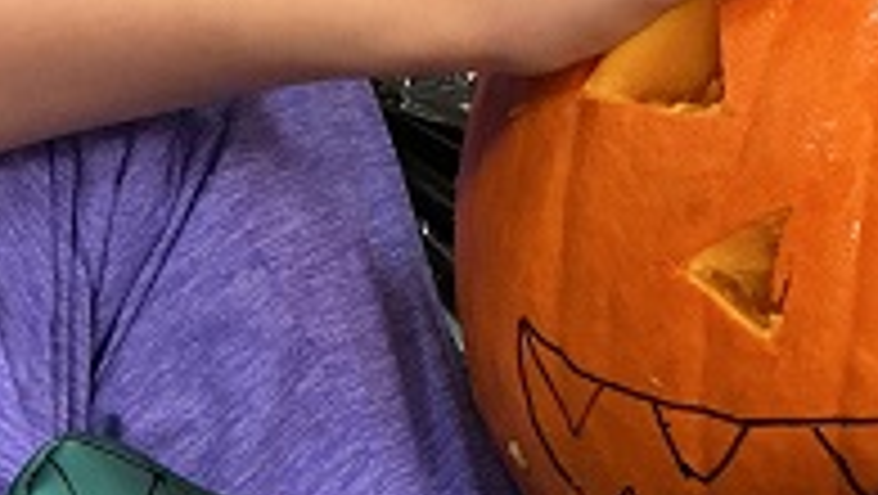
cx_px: 905
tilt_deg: -60.4
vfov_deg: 11.2
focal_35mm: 108
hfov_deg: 19.2
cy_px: 378
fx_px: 2516
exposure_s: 1/60
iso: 160
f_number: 1.8
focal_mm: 3
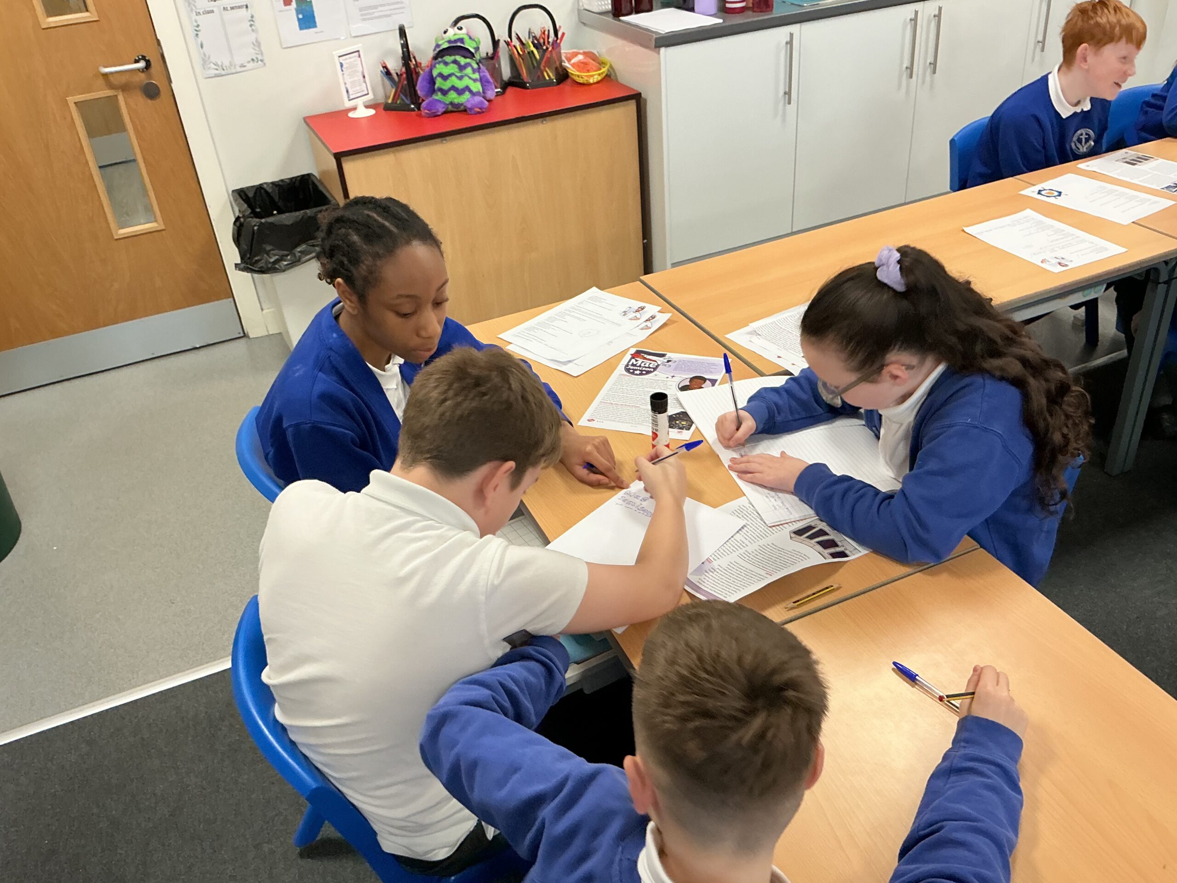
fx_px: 986
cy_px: 442
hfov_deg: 61.7
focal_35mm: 29
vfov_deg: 48.2
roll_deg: +5.3
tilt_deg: -32.8
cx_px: 588
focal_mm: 3
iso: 100
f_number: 1.8
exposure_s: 1/60
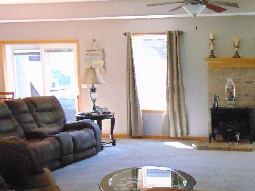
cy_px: 123
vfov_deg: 24.3
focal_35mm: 60
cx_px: 249
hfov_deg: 30.2
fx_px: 442
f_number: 3
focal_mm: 4.5
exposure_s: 1/50
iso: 800
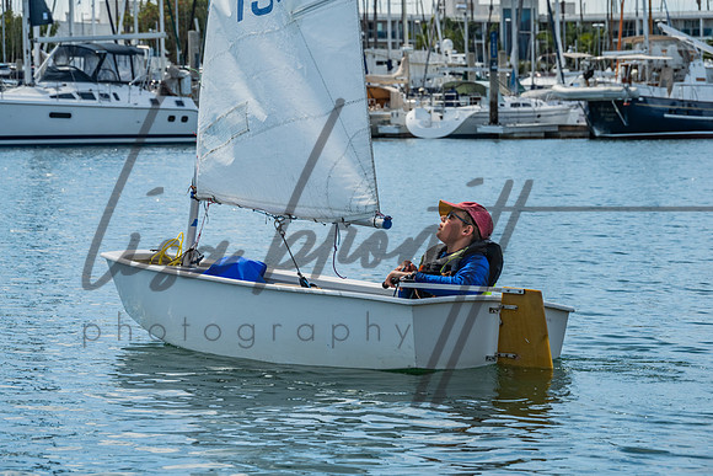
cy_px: 238
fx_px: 2396
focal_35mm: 121
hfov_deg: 16.9
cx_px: 356
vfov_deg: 11.3
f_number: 10
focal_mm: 115
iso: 250
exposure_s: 1/200
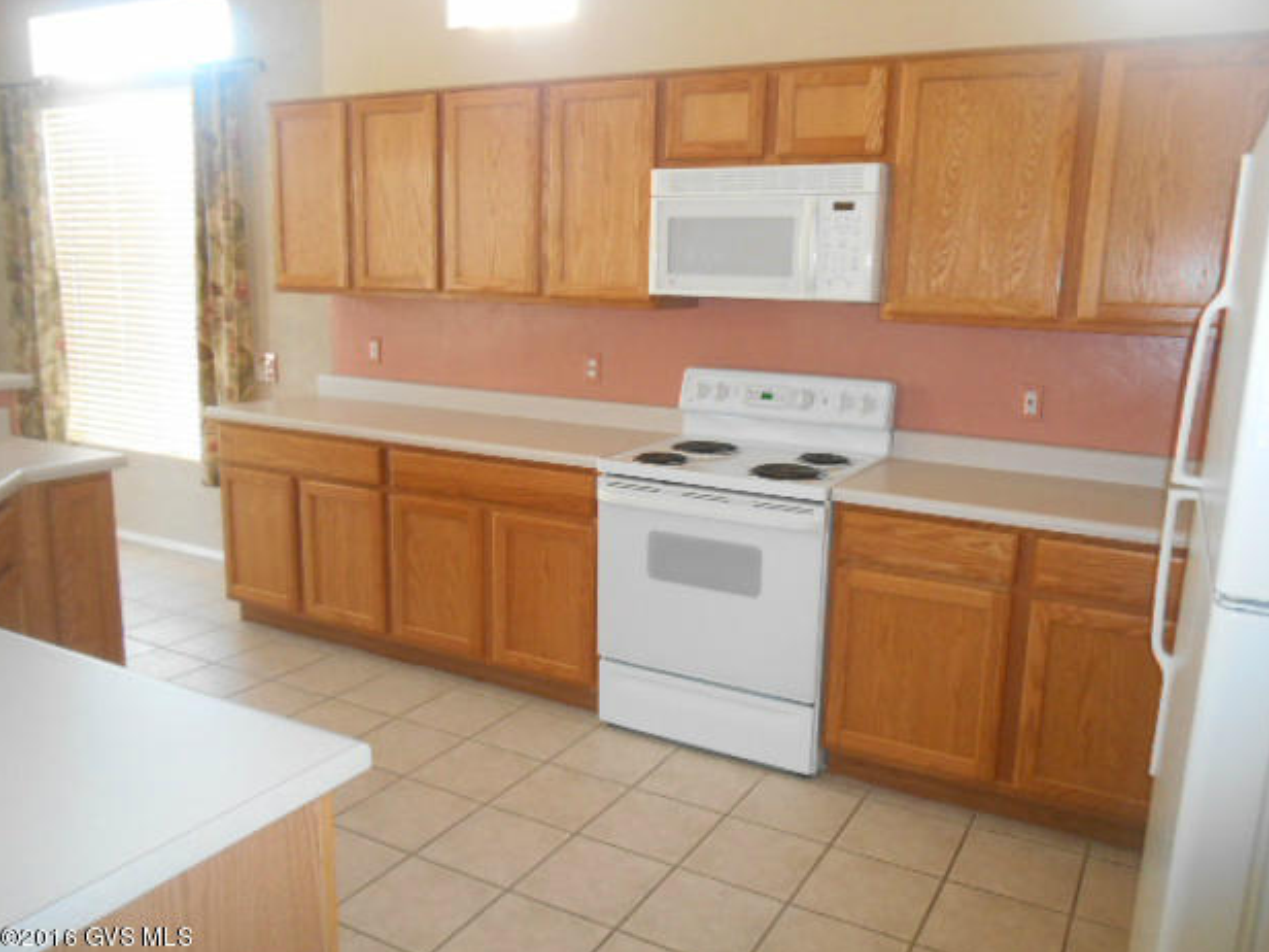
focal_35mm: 27
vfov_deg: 51.4
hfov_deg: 65.3
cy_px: 484
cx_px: 649
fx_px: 990
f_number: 3.4
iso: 400
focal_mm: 4.7
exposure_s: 1/25
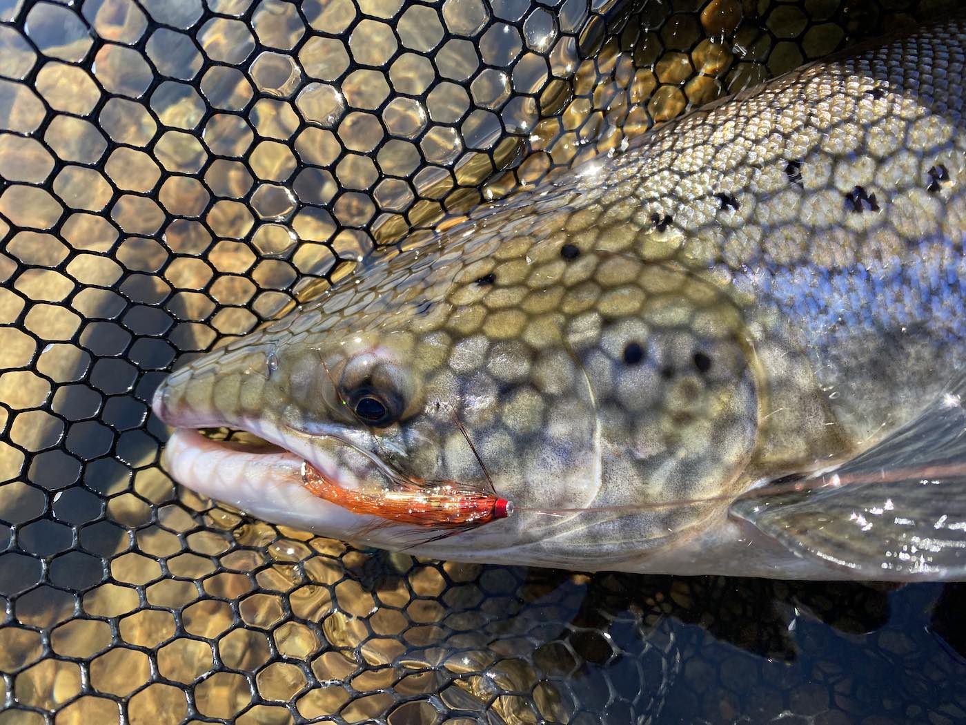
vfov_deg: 53.1
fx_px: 726
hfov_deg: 67.3
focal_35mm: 26
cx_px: 483
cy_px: 362
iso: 32
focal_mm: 4.25
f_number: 1.8
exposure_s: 1/685
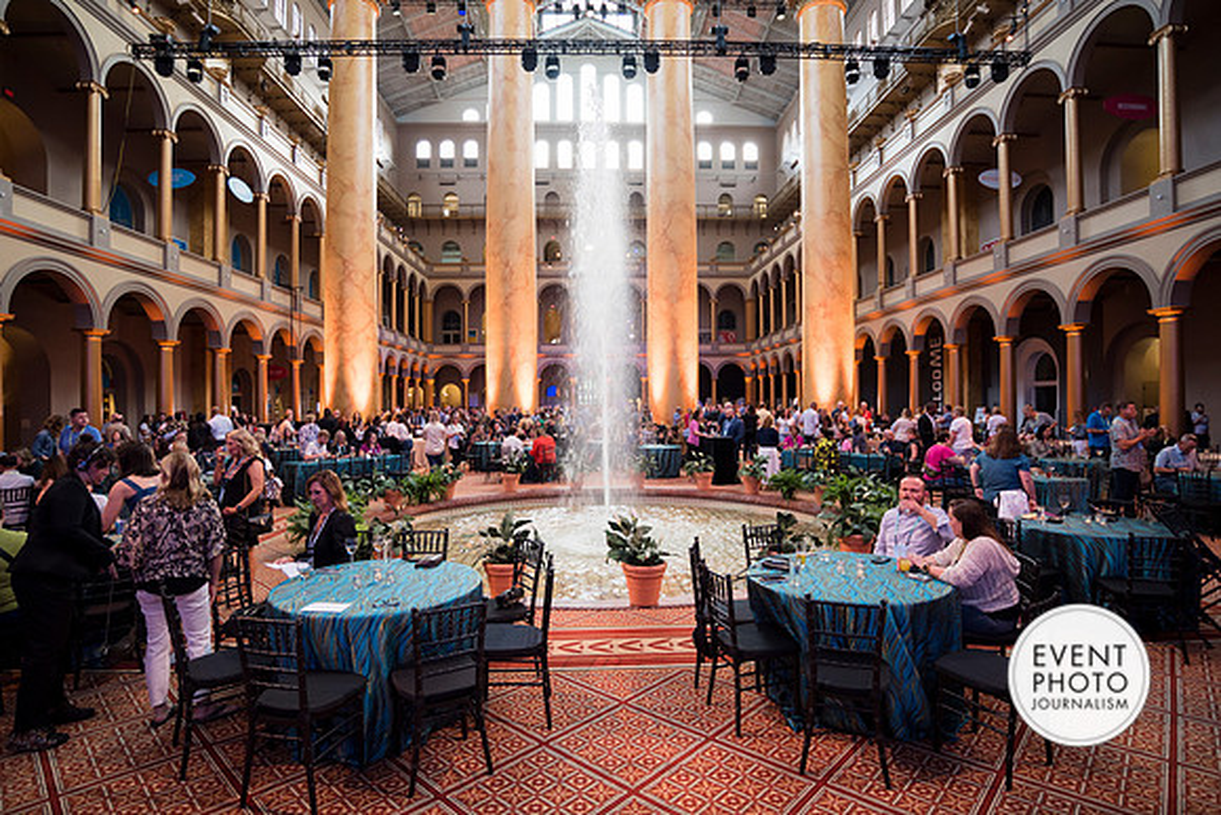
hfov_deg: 89.8
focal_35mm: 18
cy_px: 408
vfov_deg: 67.3
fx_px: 612
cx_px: 610
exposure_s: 1/80
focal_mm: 18
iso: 1000
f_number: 3.5
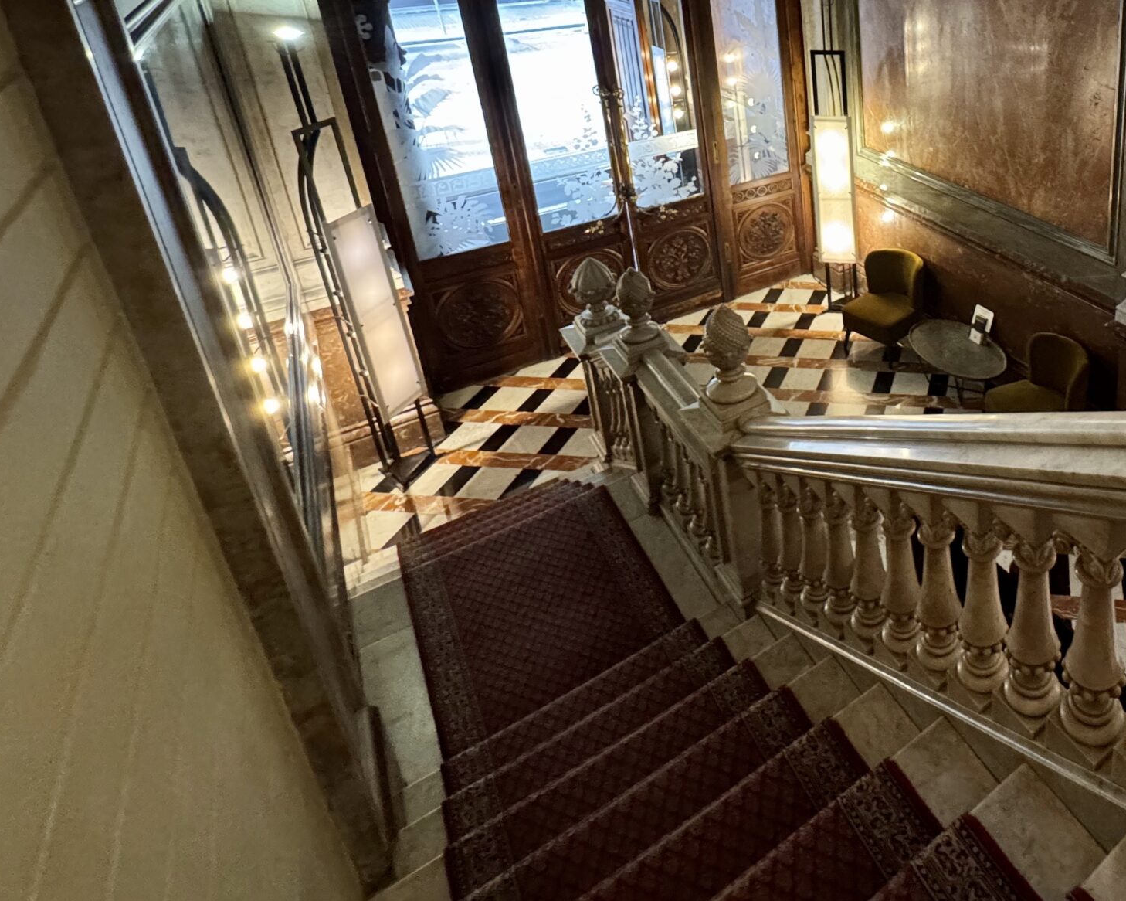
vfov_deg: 54.1
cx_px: 959
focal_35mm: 24
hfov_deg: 62.0
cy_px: 161
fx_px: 800
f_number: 2.2
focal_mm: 2.22
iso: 640
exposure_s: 1/50
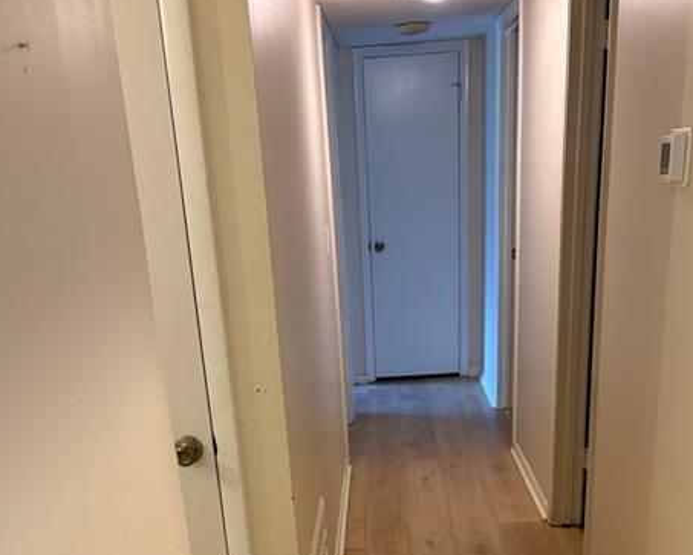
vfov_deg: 32.6
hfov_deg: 42.9
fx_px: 883
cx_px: 340
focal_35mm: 43
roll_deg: +4.9
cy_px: 529
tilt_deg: -21.6
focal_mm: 5.96
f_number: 1.6
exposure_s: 1/60
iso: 320
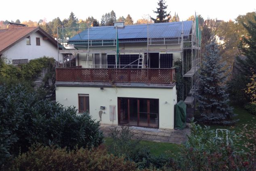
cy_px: 80
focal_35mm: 37
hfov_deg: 51.9
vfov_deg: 35.9
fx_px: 263
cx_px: 129
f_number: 2.4
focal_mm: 4.28
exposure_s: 1/194
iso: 50
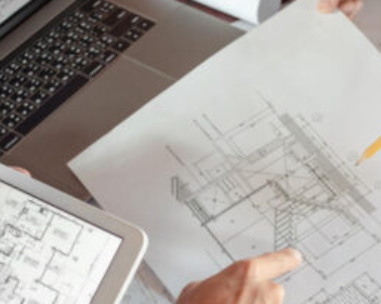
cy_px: 215
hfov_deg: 24.1
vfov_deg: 19.3
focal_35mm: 79
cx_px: 242
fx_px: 890
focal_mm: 24
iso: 400
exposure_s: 1/125
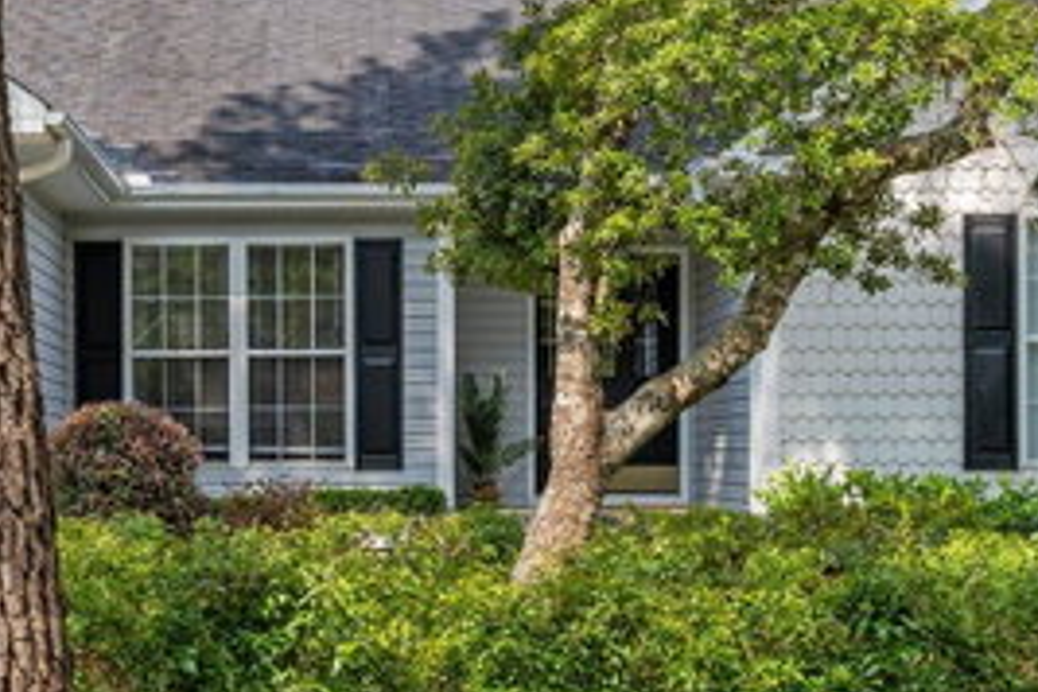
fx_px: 2018
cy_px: 330
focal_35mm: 70
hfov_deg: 28.6
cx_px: 303
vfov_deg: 19.5
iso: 500
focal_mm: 26
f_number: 5.6
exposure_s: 1/640
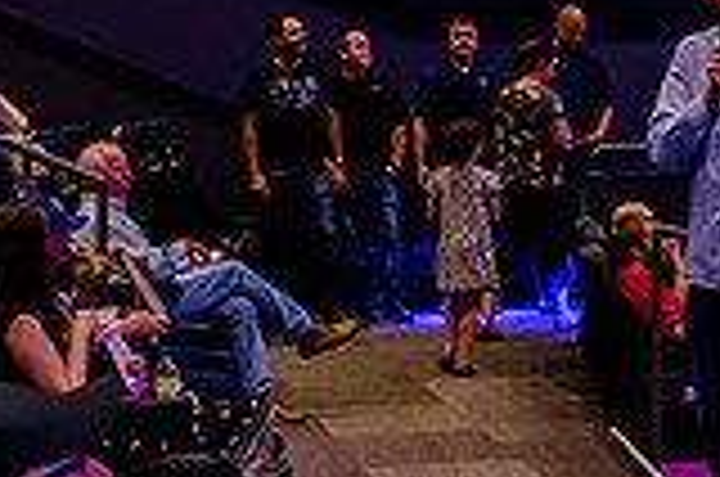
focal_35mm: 98
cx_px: 486
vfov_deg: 13.8
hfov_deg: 20.8
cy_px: 90
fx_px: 1956
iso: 5000
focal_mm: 27
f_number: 2.8
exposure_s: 1/30
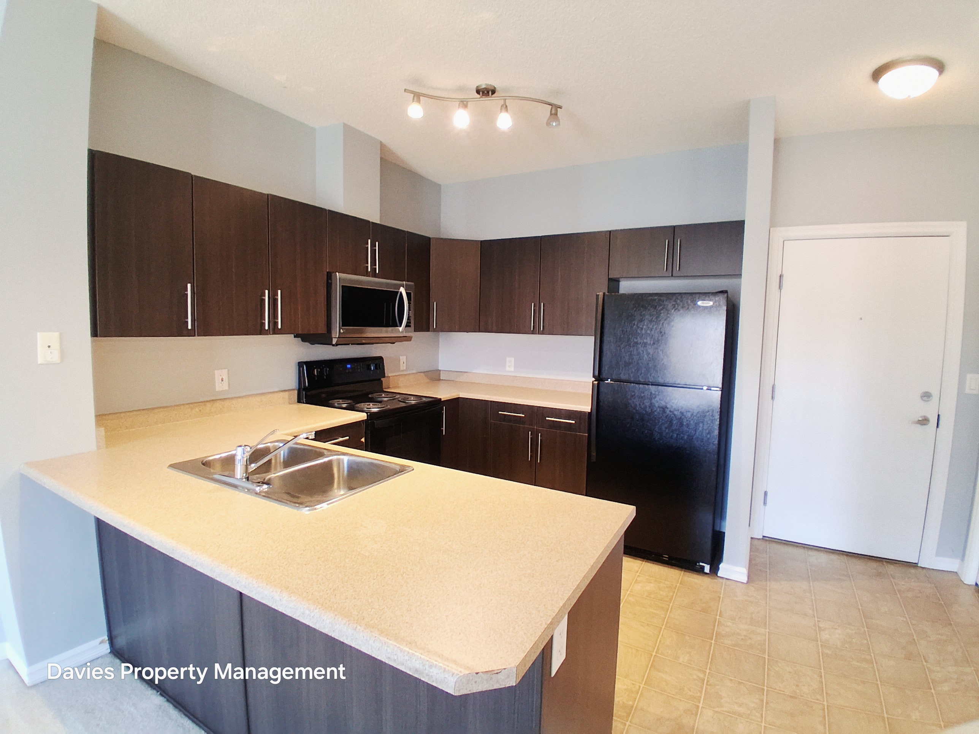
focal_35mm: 17
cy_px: 367
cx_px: 490
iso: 250
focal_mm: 1.4
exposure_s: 1/40
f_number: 2.2
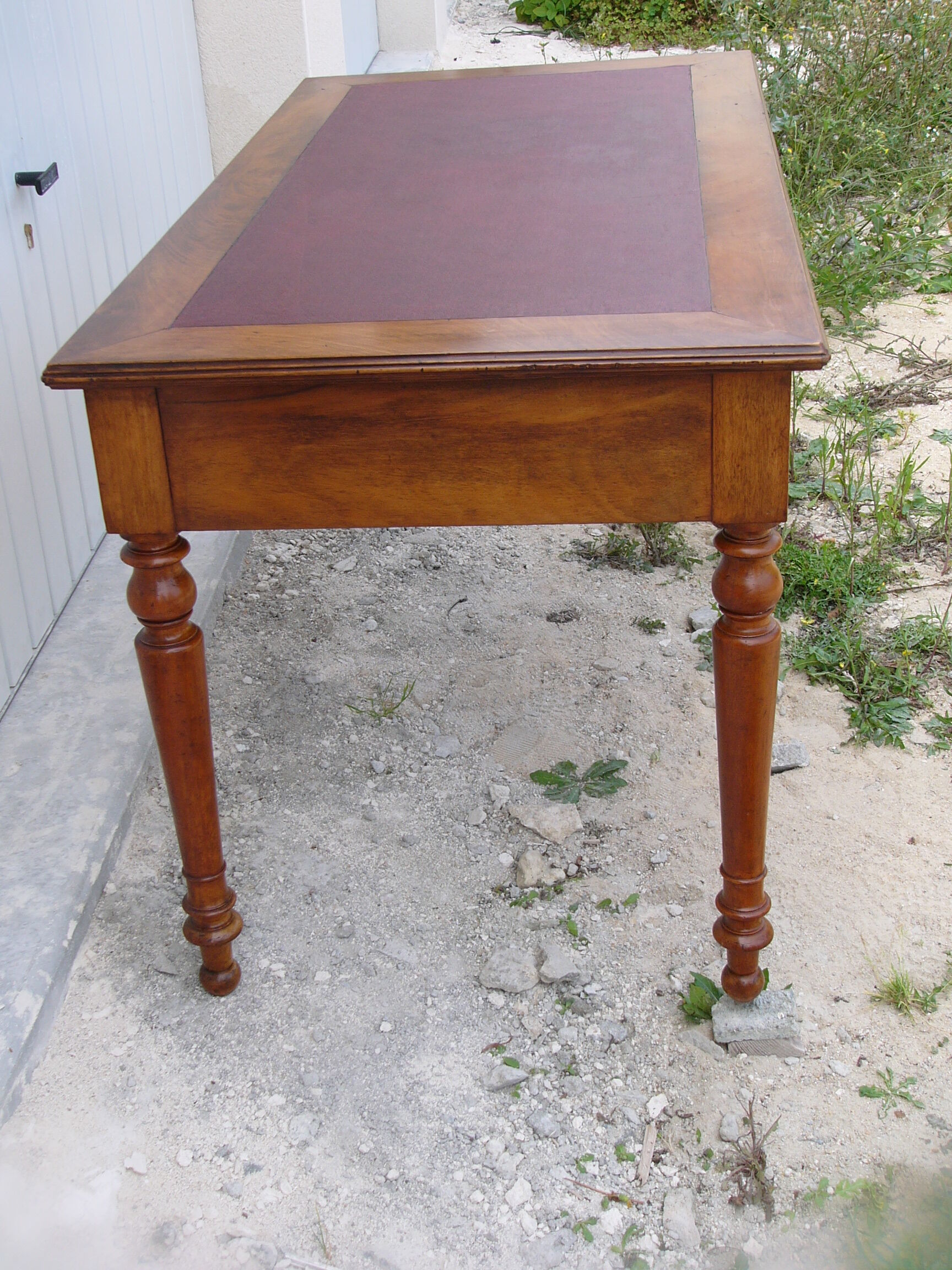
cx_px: 476
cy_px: 635
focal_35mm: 48
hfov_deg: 30.3
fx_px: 1760
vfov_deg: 39.7
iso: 50
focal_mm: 8
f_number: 4
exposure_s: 1/125
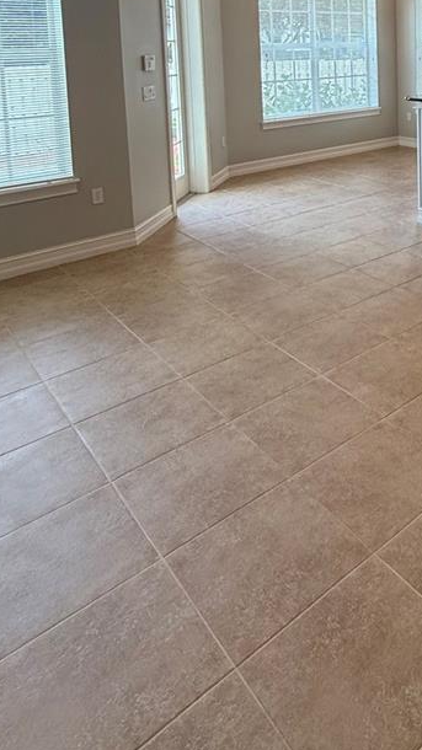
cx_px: 423
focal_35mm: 30
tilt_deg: -4.7
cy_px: 97
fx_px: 597
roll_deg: +0.6
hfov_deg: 35.2
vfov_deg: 56.8
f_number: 2.2
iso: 160
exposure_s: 1/120
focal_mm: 2.22
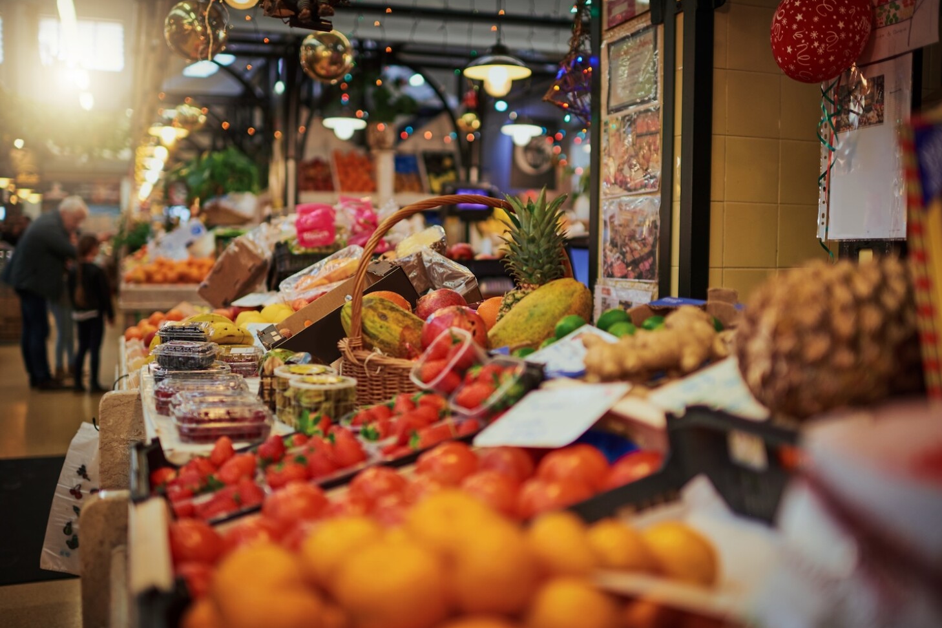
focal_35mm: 36
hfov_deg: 53.1
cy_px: 322
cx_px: 474
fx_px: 942
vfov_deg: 36.9
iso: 400
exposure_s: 1/200
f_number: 1.8
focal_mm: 35
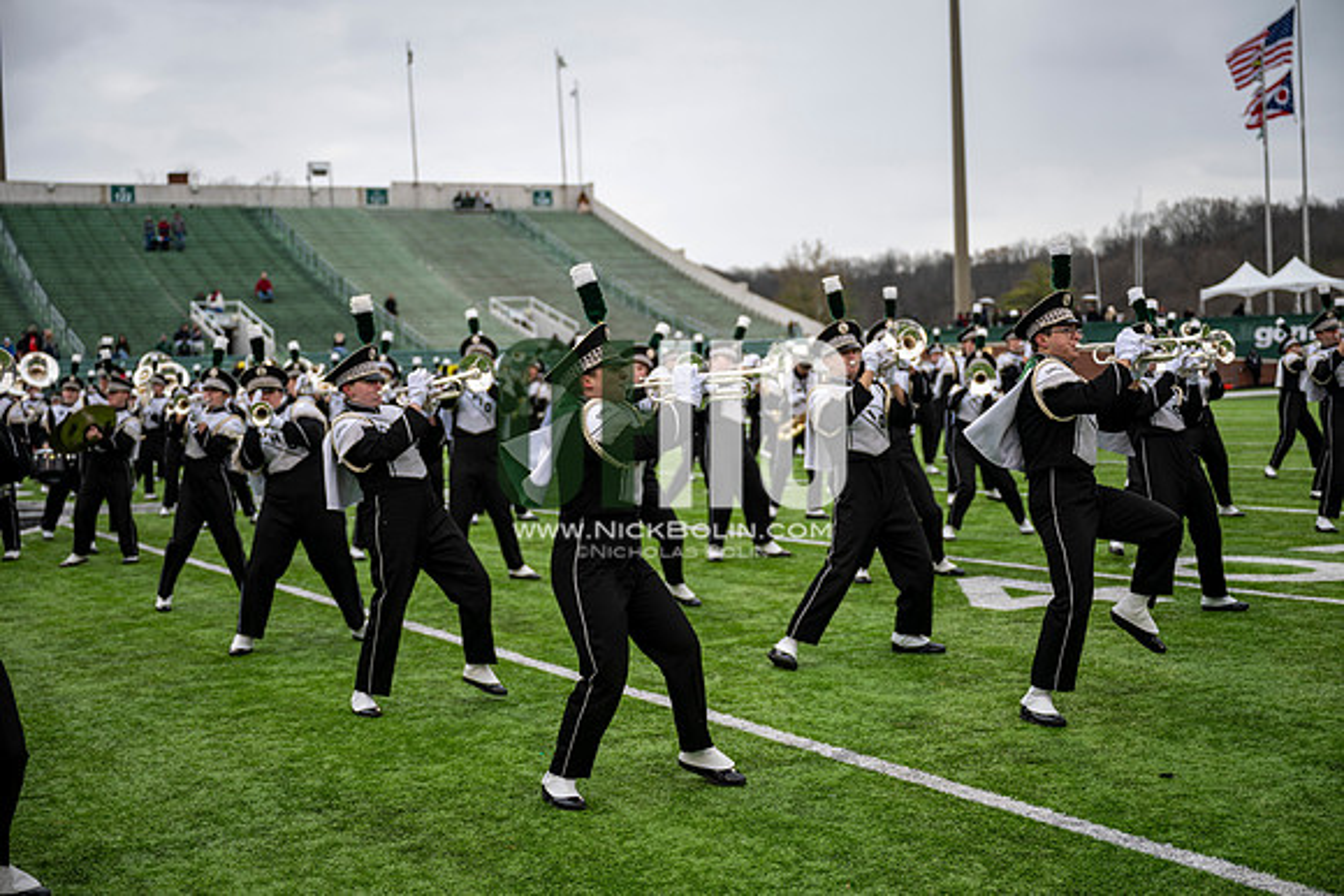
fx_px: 1755
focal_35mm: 47
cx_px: 672
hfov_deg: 41.9
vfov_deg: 28.7
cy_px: 448
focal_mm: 47
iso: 100
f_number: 2.8
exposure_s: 1/500
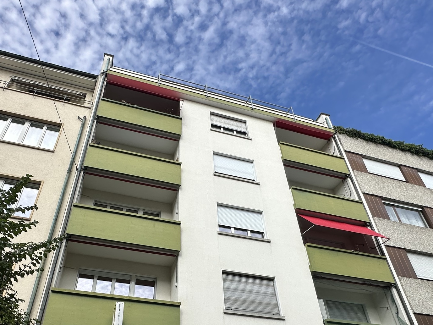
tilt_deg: +31.5
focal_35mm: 26
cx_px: 181
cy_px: 237
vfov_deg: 51.2
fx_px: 325
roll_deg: -0.7
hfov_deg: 66.9
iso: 40
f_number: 2.2
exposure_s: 1/2020
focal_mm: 2.22
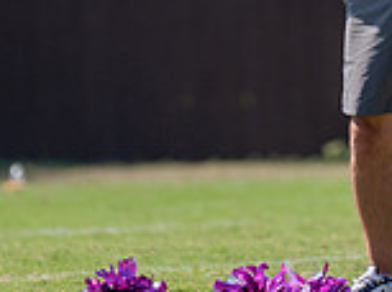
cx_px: 343
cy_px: -166
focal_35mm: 646
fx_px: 7298
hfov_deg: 3.1
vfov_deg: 2.3
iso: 320
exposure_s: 1/6400
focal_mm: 165
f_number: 2.8
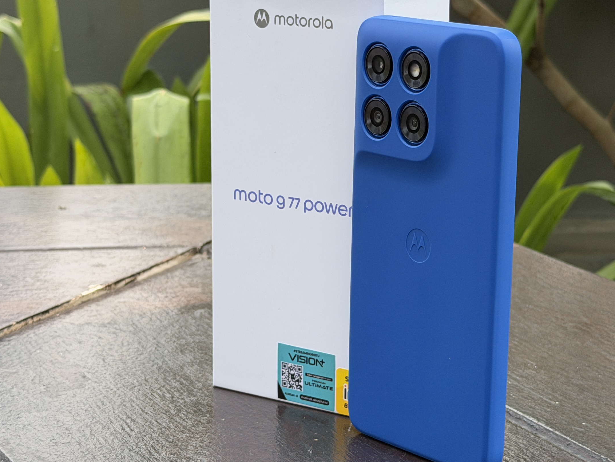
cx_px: 372
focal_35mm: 90
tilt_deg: -12.1
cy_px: 238
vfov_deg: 16.4
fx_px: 1599
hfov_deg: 21.7
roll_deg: +0.2
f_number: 1.78
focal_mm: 6.76
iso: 64
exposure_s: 1/1678
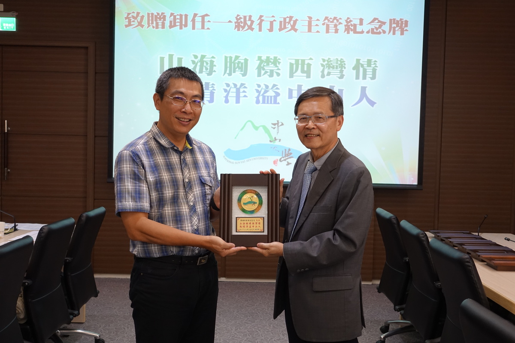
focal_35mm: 42
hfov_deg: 46.4
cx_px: 258
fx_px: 601
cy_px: 172
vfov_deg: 31.9
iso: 640
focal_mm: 15.52
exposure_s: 1/160
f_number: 2.8
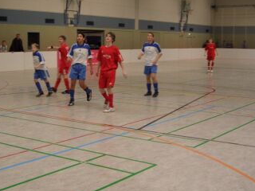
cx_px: 103
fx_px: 405
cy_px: 103
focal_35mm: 55
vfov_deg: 26.6
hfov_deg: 34.8
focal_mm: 9.2
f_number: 3
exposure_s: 1/100
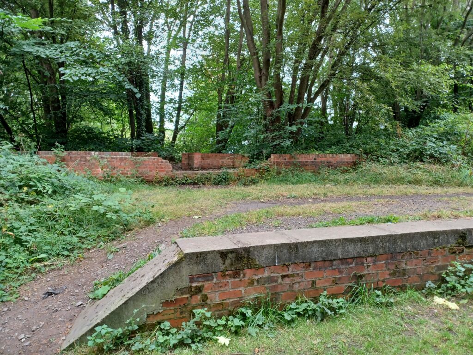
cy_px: 178
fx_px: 342
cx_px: 236
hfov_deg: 69.4
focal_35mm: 25
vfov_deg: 54.9
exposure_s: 1/50
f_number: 1.8
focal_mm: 4.6
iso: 125
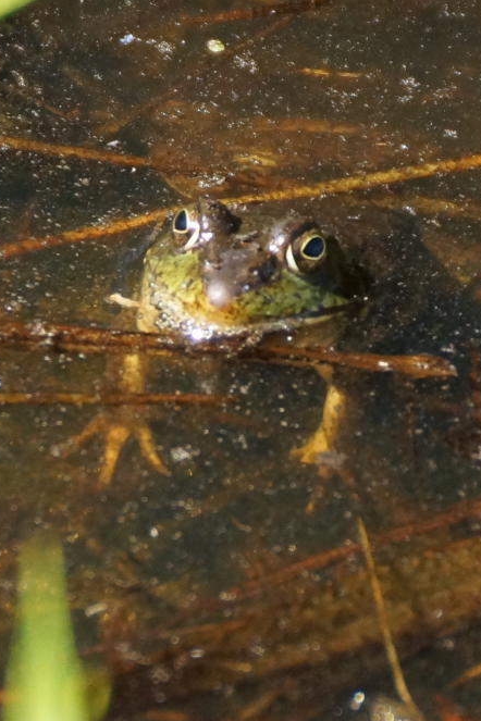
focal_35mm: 565
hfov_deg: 2.4
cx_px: 283
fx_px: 11323
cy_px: 361
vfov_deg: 3.6
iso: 1000
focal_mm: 250
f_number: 6.3
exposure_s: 1/400
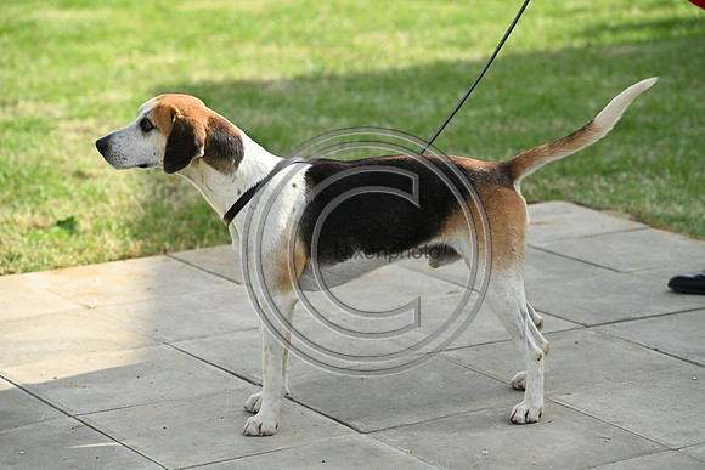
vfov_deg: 11.2
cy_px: 235
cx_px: 352
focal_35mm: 122
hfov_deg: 16.8
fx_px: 2390
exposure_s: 1/1000
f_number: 4.5
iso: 250
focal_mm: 122
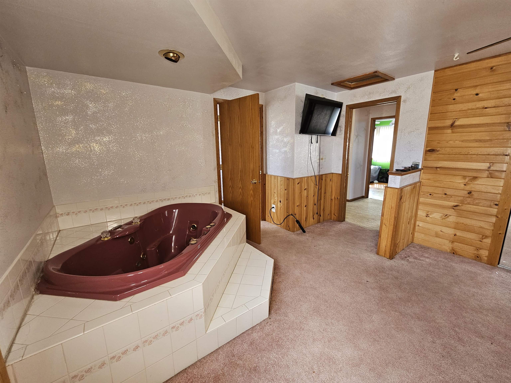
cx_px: 256
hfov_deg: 106.2
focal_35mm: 13
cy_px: 192
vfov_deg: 89.9
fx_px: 192
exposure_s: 1/60
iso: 200
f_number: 2.2
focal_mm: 2.2
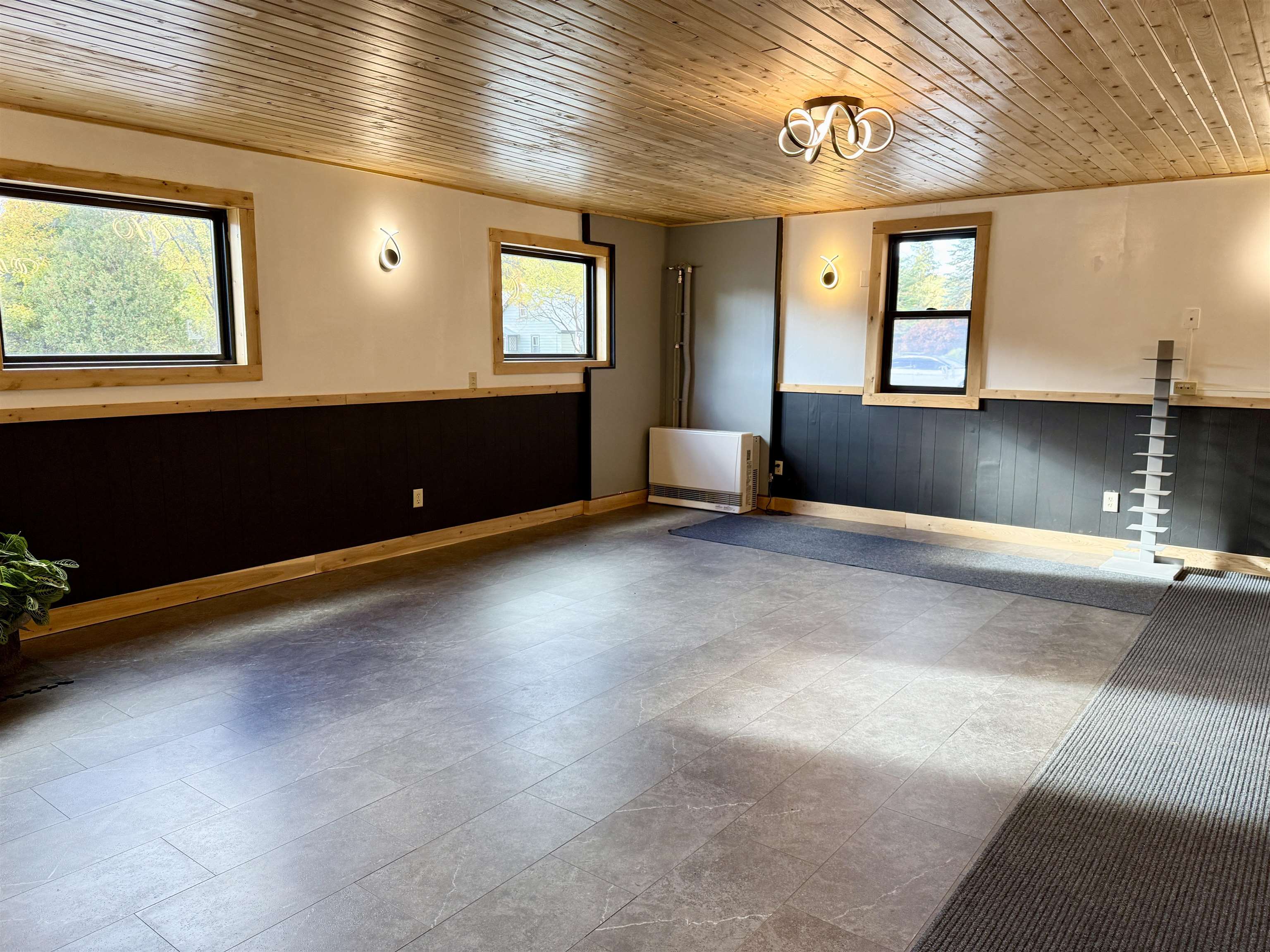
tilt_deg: -9.2
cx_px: 635
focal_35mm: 24
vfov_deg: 56.8
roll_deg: +0.7
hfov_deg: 71.6
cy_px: 476
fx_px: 881
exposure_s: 1/120
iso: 200
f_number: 1.78
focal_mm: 6.76
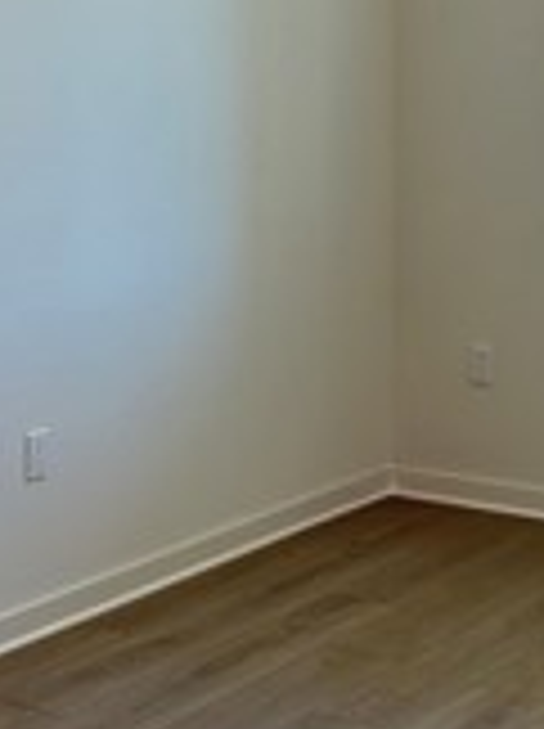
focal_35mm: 95
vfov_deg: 20.2
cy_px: 58
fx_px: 1996
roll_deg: -1.0
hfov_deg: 15.4
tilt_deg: -1.9
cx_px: 423
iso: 80
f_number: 1.78
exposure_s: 1/254
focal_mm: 6.86
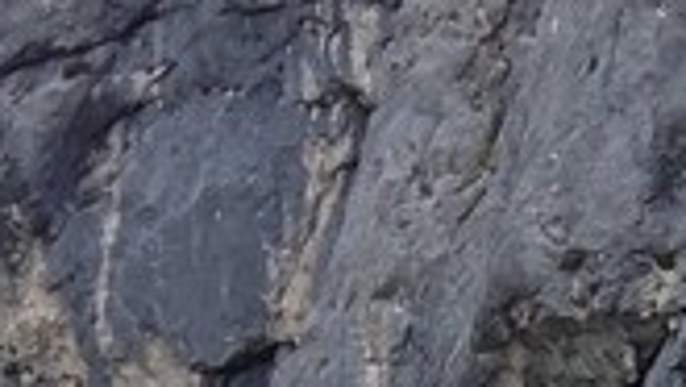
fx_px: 4750
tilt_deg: +20.8
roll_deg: -1.5
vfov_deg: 4.3
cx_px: 1621
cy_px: 1527
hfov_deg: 7.7
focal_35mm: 261
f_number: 2.4
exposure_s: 1/324
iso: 50
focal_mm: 4.12
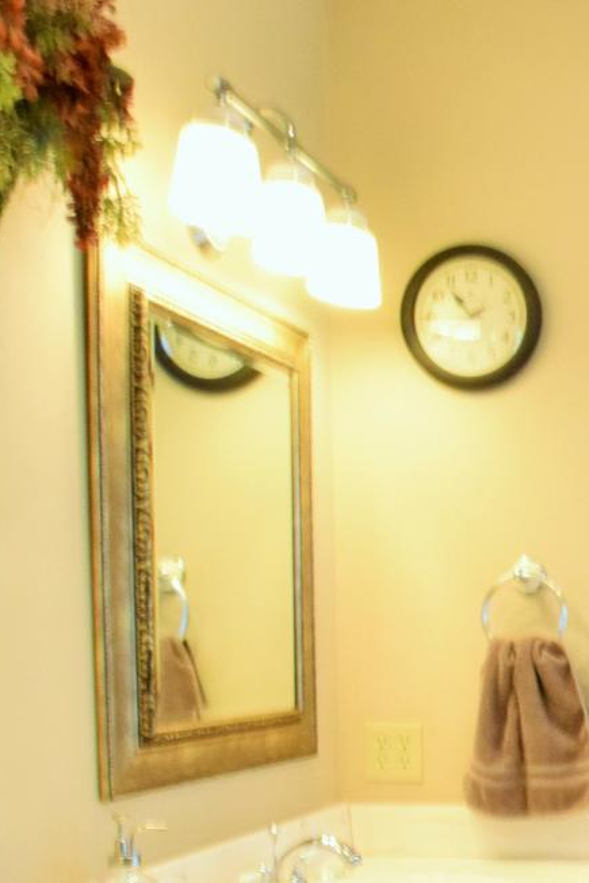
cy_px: 704
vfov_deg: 41.0
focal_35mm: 46
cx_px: 821
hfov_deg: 24.4
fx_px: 1128
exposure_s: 1/4
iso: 1600
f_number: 20
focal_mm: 10
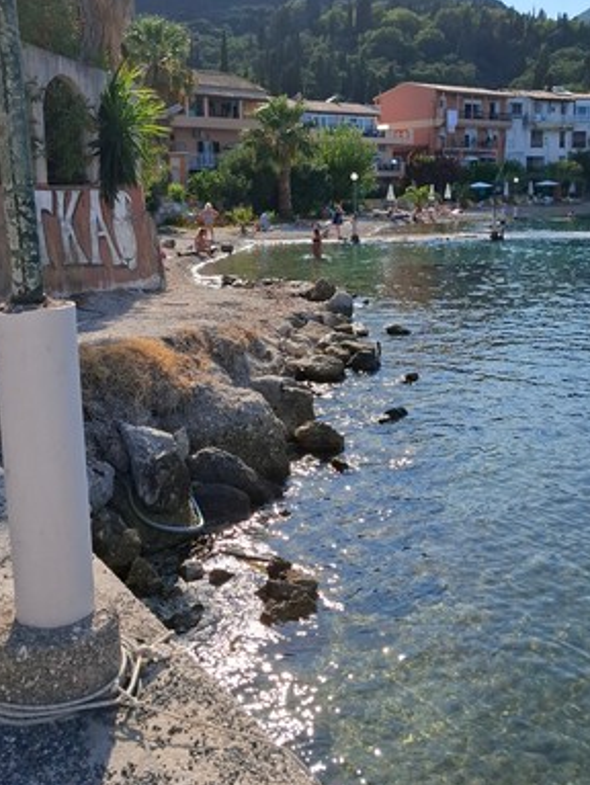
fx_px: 817
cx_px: 350
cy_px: 314
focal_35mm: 36
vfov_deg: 51.0
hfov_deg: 39.6
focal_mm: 5.54
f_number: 1.8
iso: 50
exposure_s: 1/3731
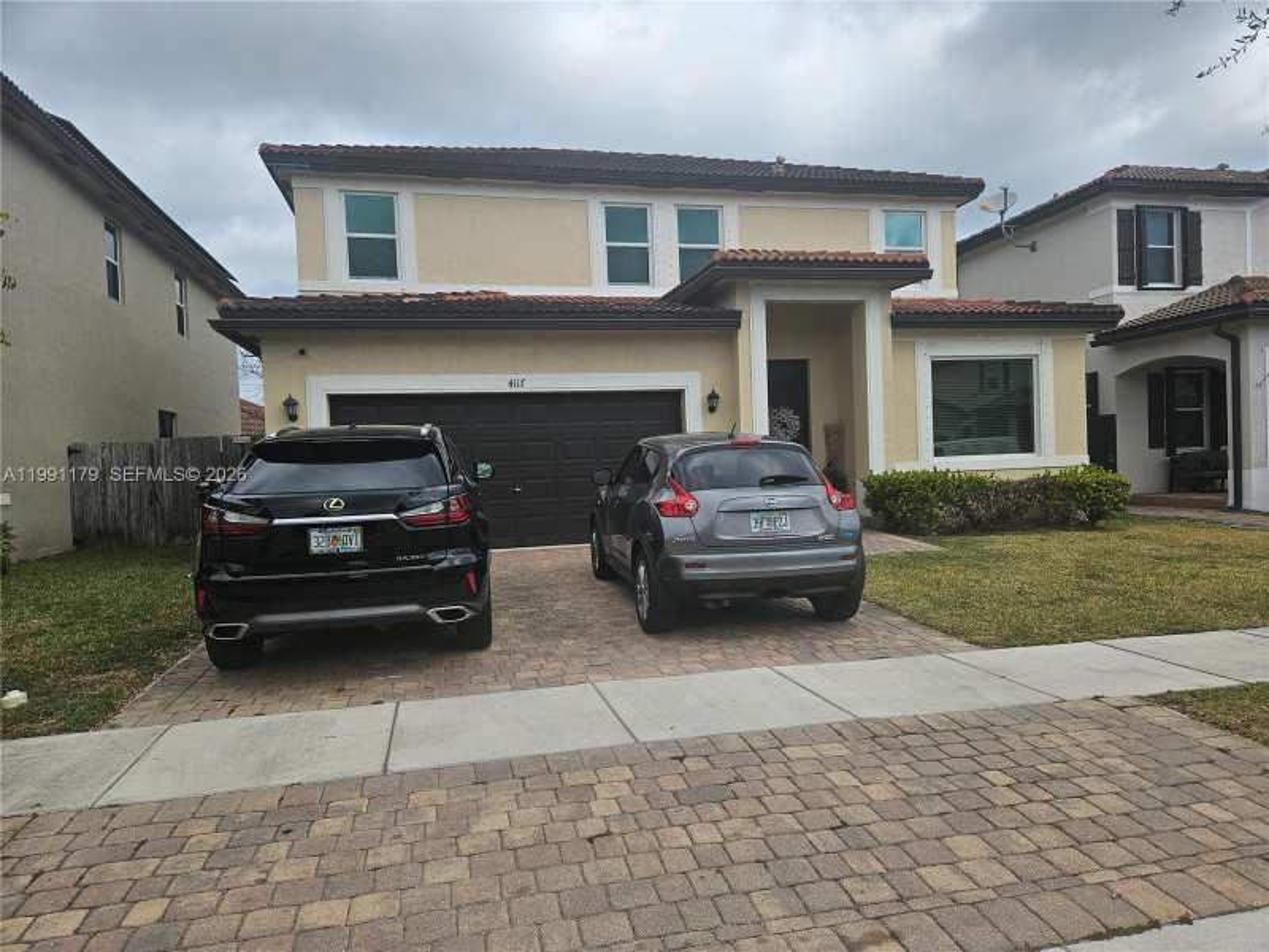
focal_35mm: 23
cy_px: 476
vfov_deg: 58.9
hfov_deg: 73.9
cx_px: 634
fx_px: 843
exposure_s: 1/2099
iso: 25
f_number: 1.8
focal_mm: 5.4
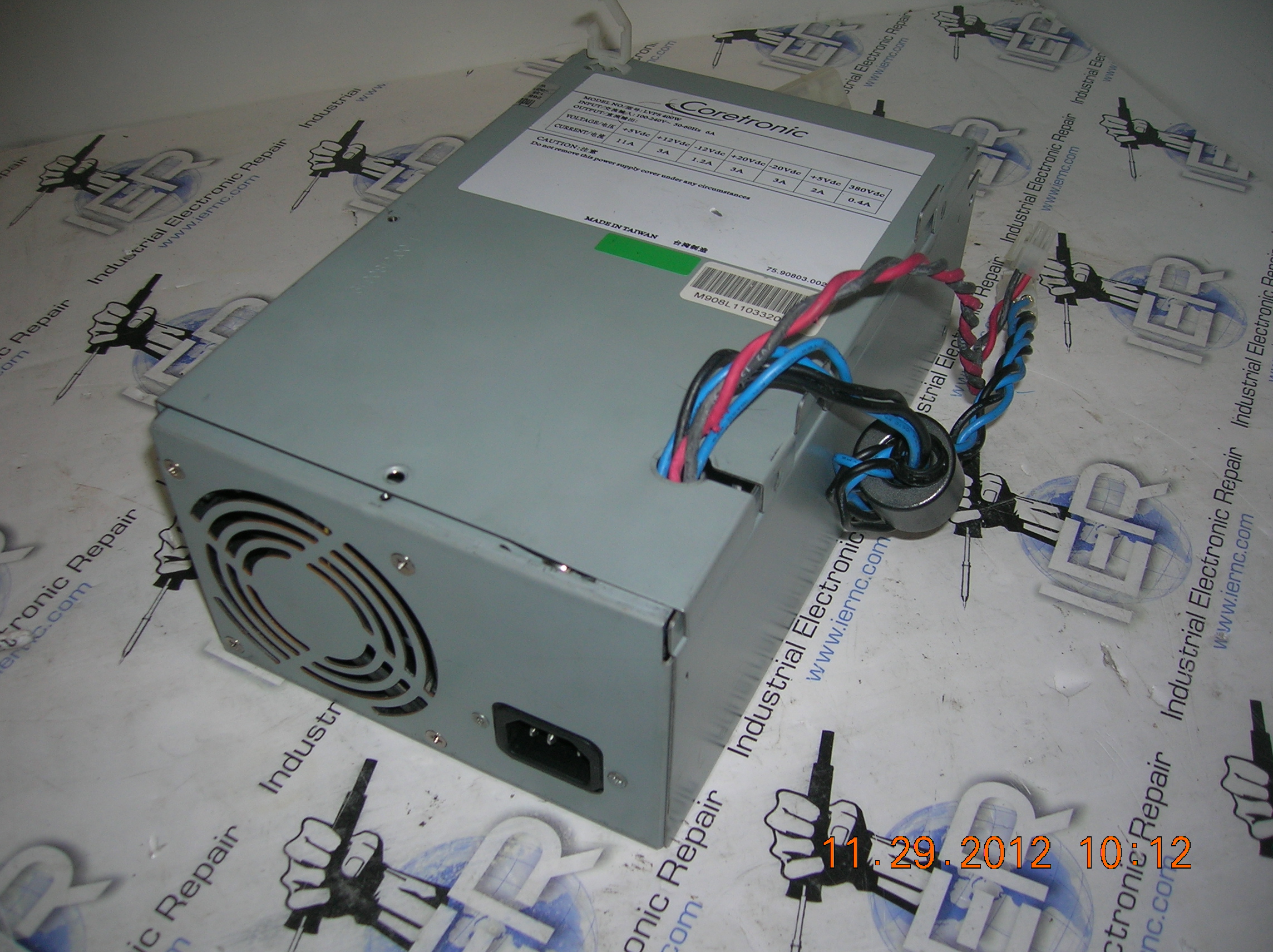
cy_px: 476
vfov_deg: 41.7
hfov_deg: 54.0
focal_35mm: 34
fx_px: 1249
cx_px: 636
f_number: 2.9
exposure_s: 1/60.1
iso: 50
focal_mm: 5.7
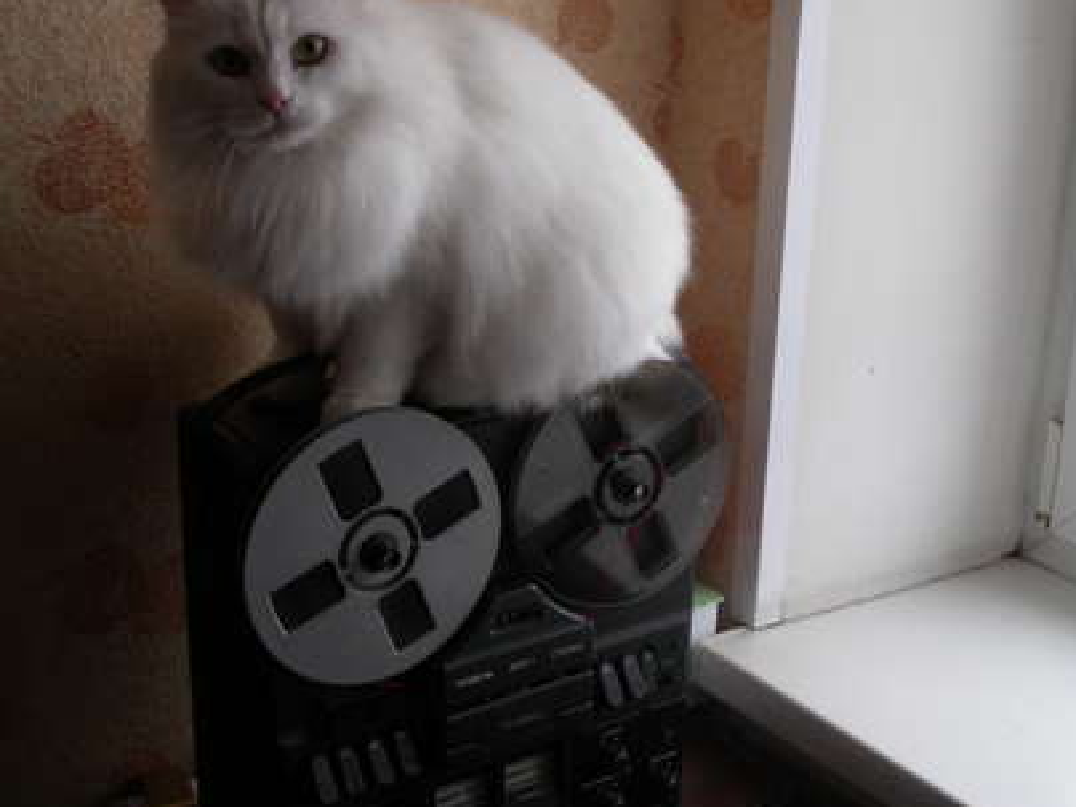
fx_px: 1710
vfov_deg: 26.6
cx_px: 671
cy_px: 382
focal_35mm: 55
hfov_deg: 34.8
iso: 160
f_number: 2.8
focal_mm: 7.8
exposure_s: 1/40
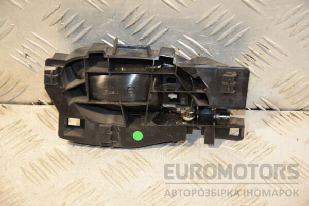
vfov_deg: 11.4
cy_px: 103
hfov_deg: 17.1
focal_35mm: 120
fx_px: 1030
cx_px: 154
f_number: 5.3
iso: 800
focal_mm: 80
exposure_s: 1/160
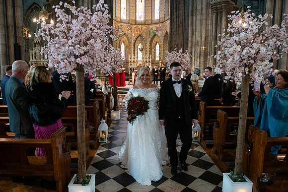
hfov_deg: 73.7
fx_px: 192
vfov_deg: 53.2
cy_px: 96
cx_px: 144
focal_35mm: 24
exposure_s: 1/160
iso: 1250
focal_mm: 24
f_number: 3.5
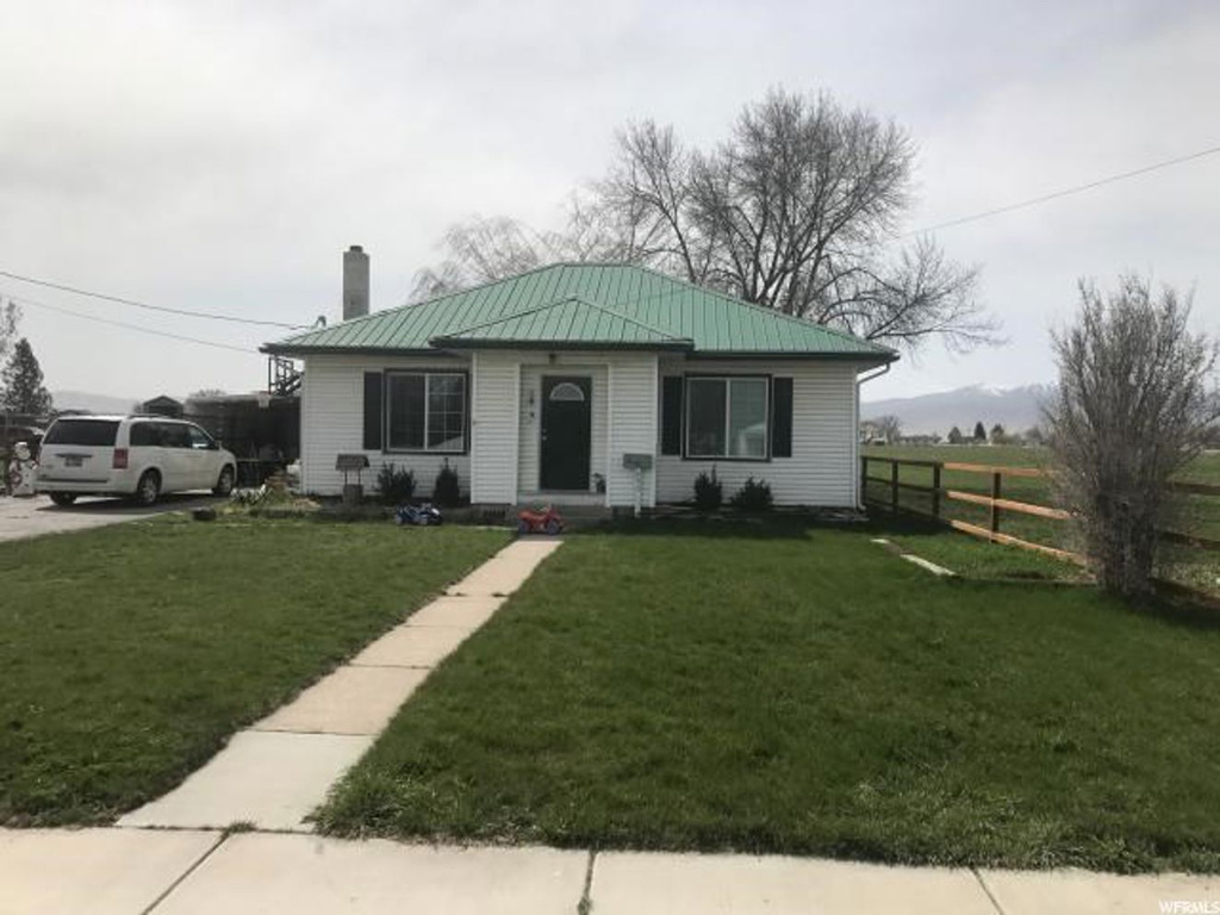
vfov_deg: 49.7
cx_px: 610
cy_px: 458
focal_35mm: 28
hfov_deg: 63.4
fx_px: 987
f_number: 1.8
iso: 20
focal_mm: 3.99
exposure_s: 1/4808
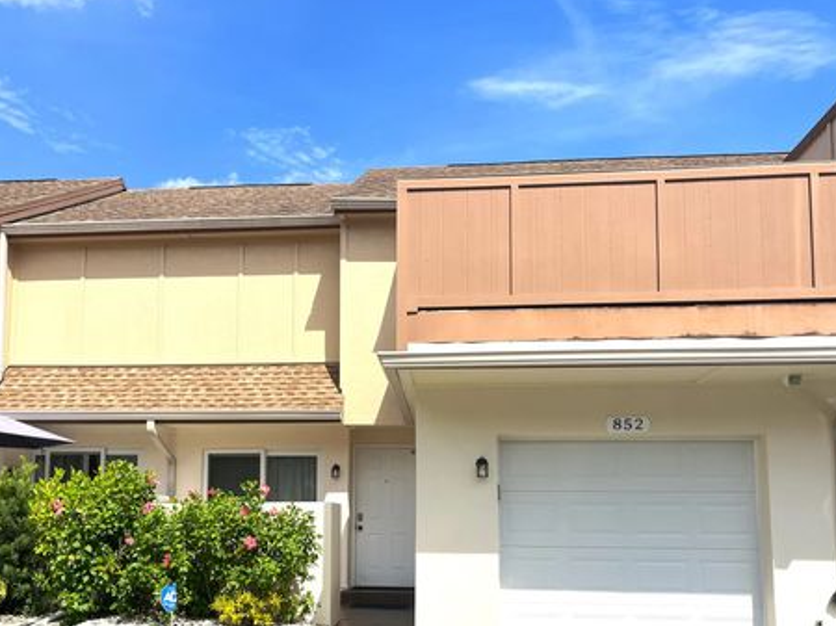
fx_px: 893
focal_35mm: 37
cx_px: 355
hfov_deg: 50.0
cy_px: 425
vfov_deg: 38.1
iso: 50
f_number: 1.6
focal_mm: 5.1
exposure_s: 1/2825
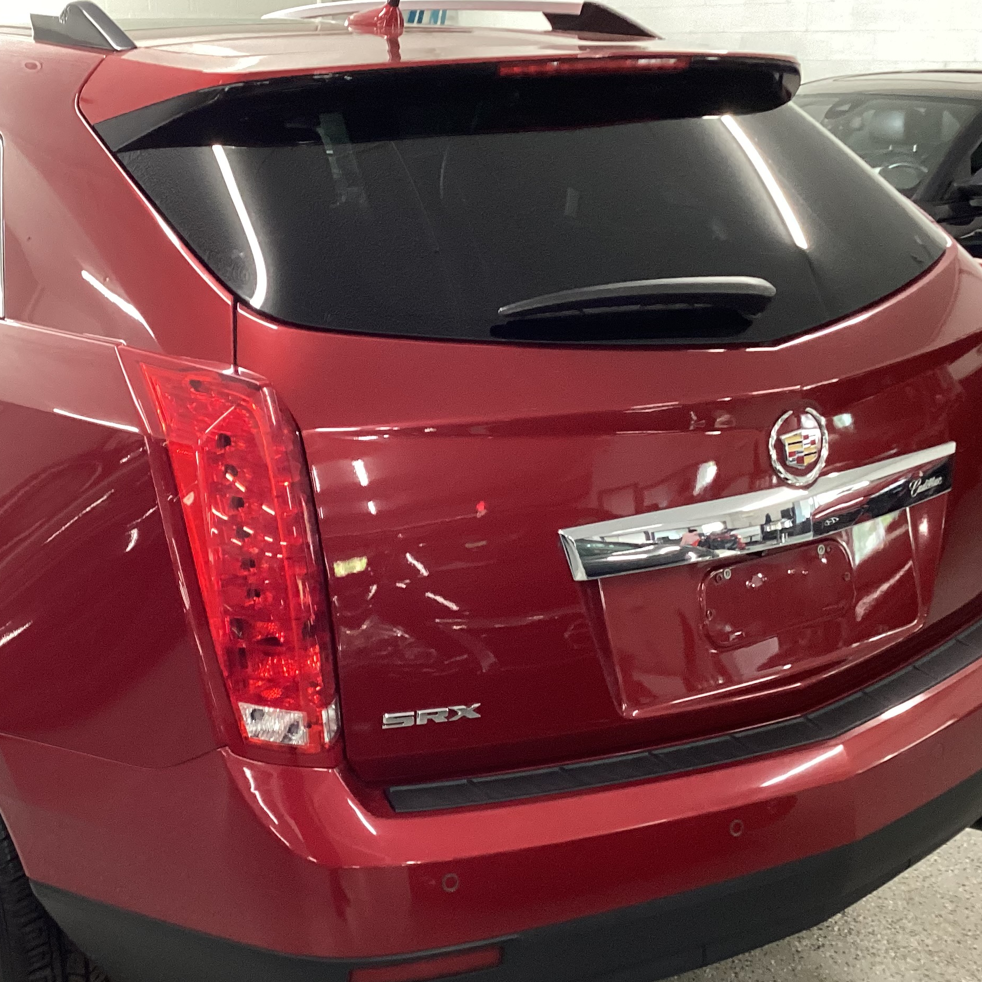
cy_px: 518
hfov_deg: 35.1
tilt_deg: -18.3
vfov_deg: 35.3
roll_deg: -0.9
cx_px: 356
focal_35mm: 48
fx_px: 1541
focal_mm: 3.3
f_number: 2.4
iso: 200
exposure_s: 1/50
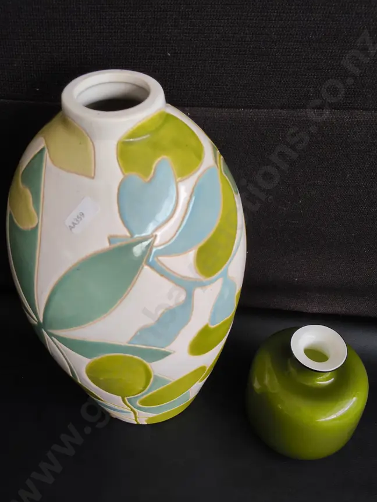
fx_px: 465
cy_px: 273
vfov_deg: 56.7
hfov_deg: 44.2
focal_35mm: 32
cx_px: 195
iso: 32
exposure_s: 1/120
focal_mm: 2.87
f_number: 2
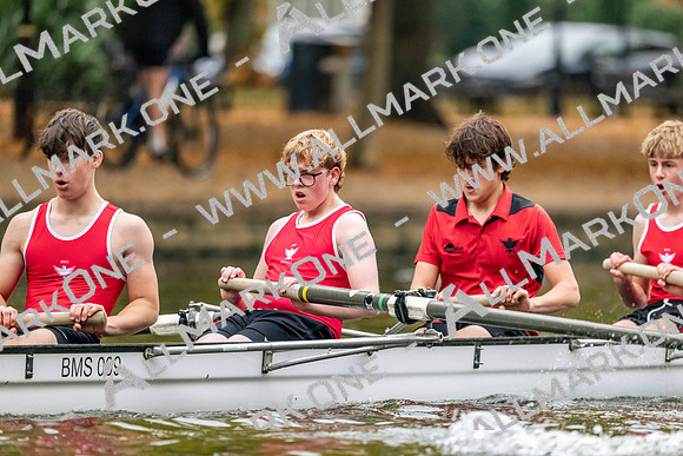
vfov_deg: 3.4
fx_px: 7590
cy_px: 228
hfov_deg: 5.2
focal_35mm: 400
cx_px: 342
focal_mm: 400
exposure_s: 1/2000
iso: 5600
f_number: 4.5
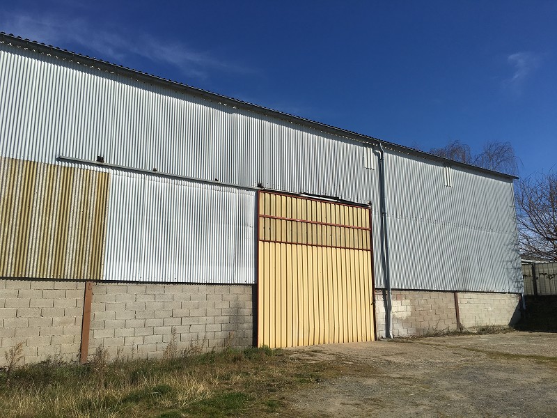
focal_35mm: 29
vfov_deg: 48.2
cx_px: 278
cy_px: 209
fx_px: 467
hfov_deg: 61.7
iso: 25
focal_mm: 4.15
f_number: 2.2
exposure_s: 1/3077
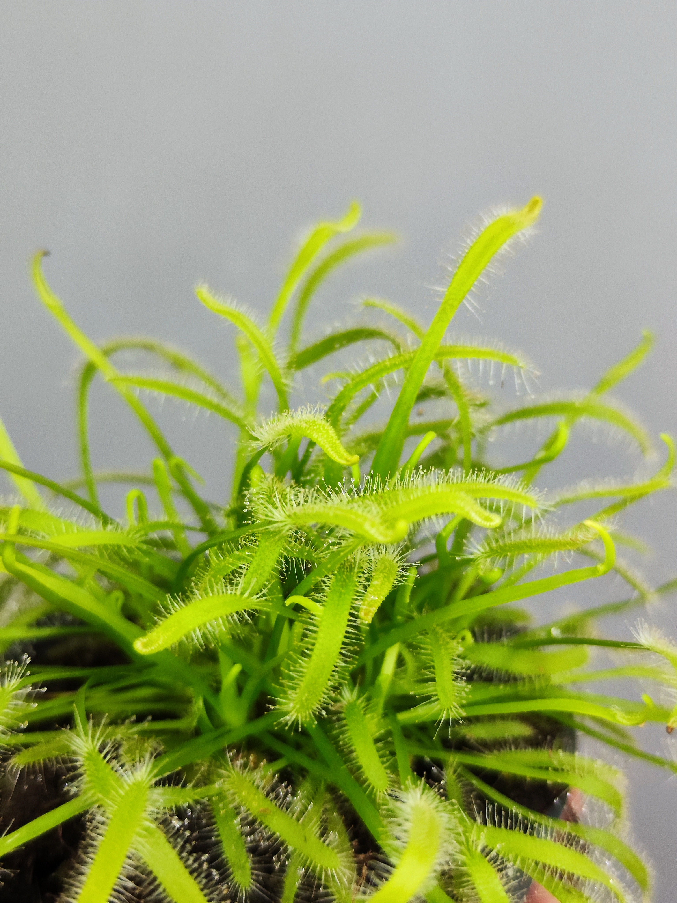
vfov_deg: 73.9
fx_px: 600
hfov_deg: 58.9
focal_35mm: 23
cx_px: 338
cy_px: 452
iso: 1243
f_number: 1.69
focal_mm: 7.01
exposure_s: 1/100
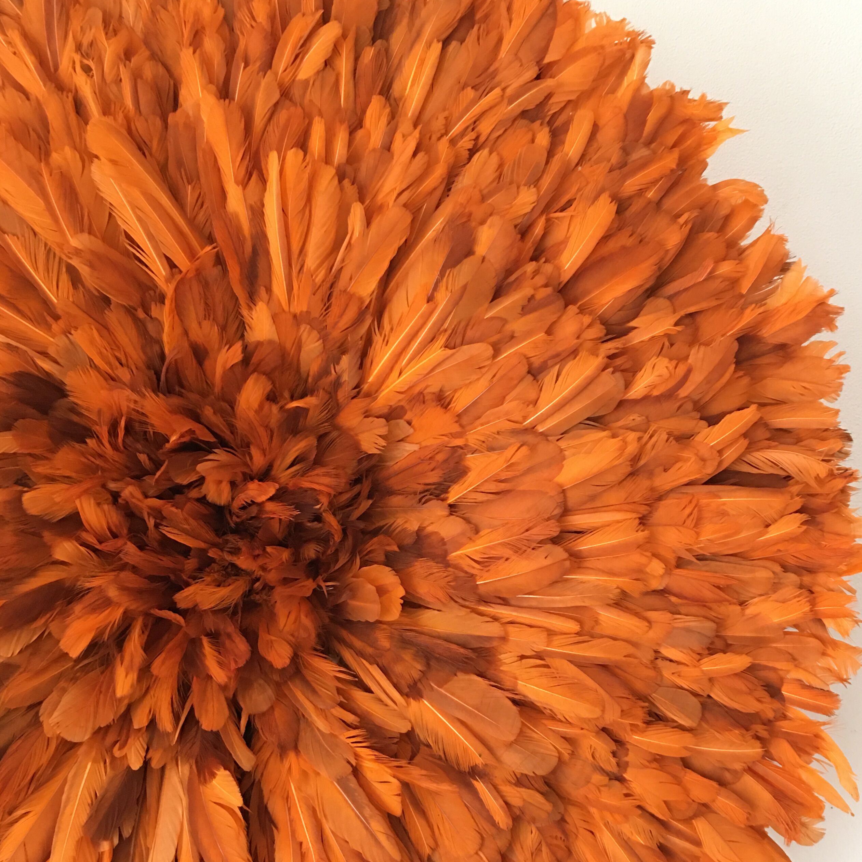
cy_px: 544
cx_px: 500
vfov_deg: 40.6
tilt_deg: +4.9
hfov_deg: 40.8
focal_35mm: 41
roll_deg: -2.7
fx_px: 1155
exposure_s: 1/10
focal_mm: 4.15
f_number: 2.2
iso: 80
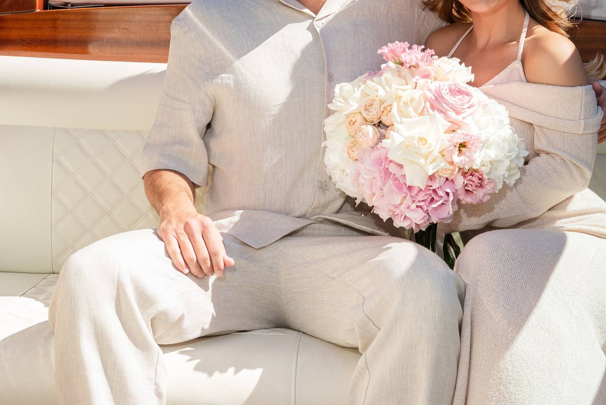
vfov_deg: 20.8
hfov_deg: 31.4
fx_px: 1077
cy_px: 44
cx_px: 323
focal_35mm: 64
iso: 100
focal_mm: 35
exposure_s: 1/250
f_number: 7.1
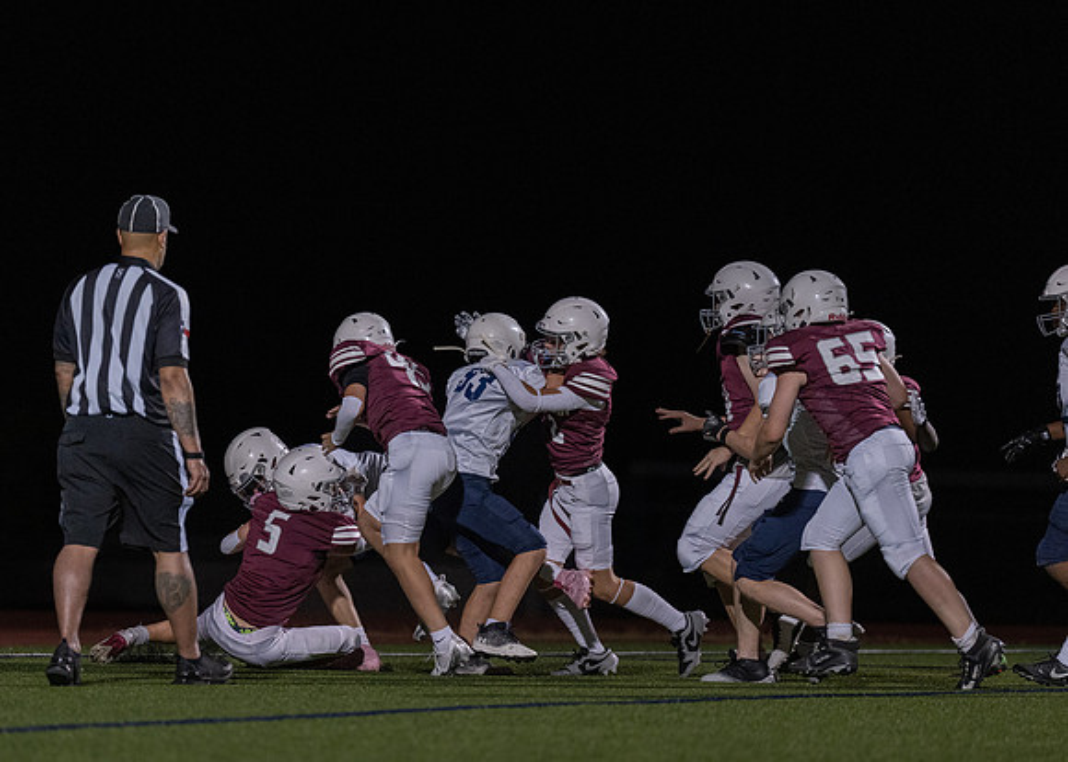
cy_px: 466
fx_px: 7779
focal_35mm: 257
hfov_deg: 7.9
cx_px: 442
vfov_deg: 5.6
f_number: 2.8
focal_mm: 200
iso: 3200
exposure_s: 1/1000
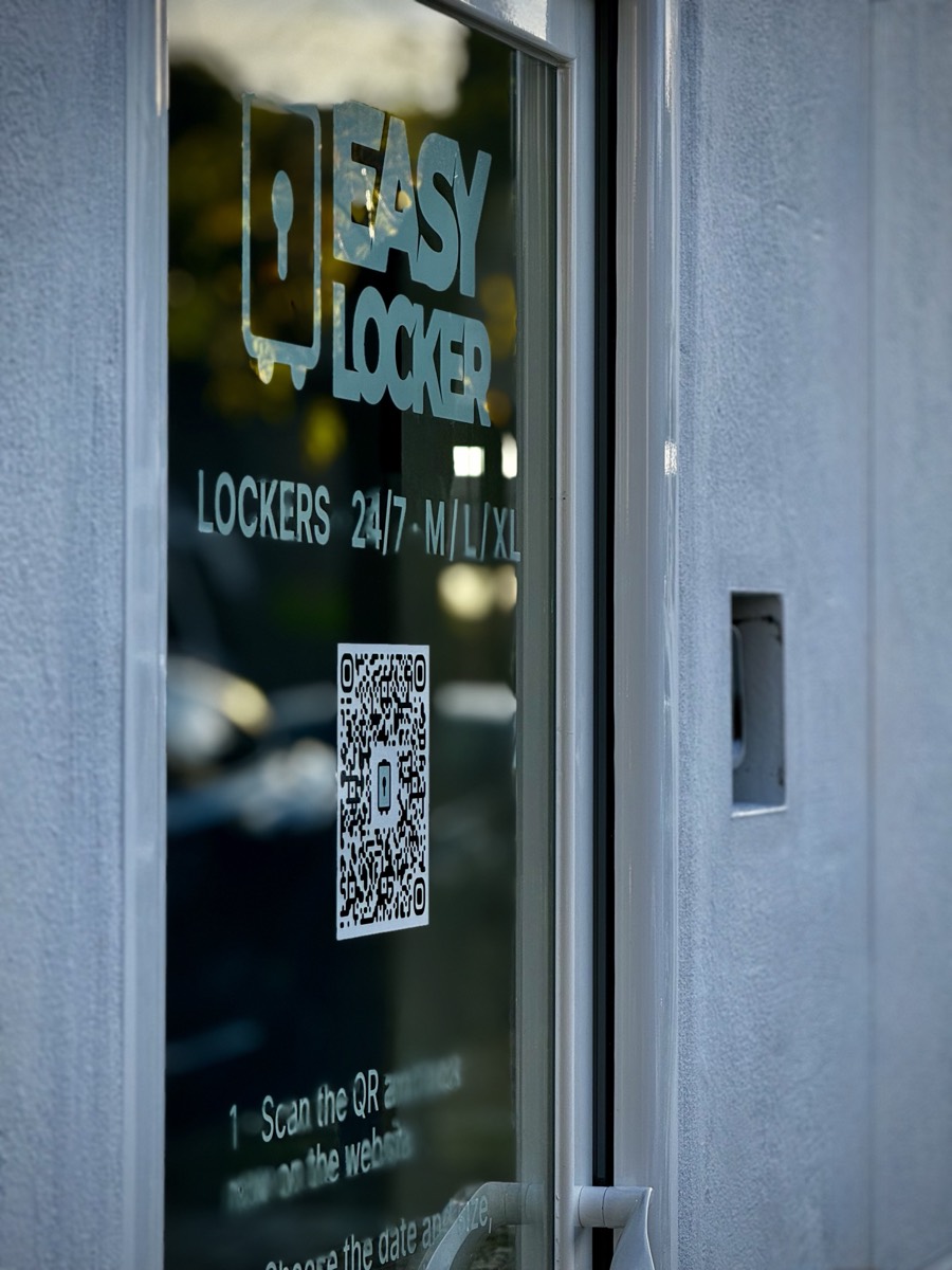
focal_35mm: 120
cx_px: 476
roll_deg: -0.6
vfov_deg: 16.4
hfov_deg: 12.3
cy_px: 635
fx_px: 4400
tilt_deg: +2.3
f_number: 2.8
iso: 50
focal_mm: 15.66
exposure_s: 1/387
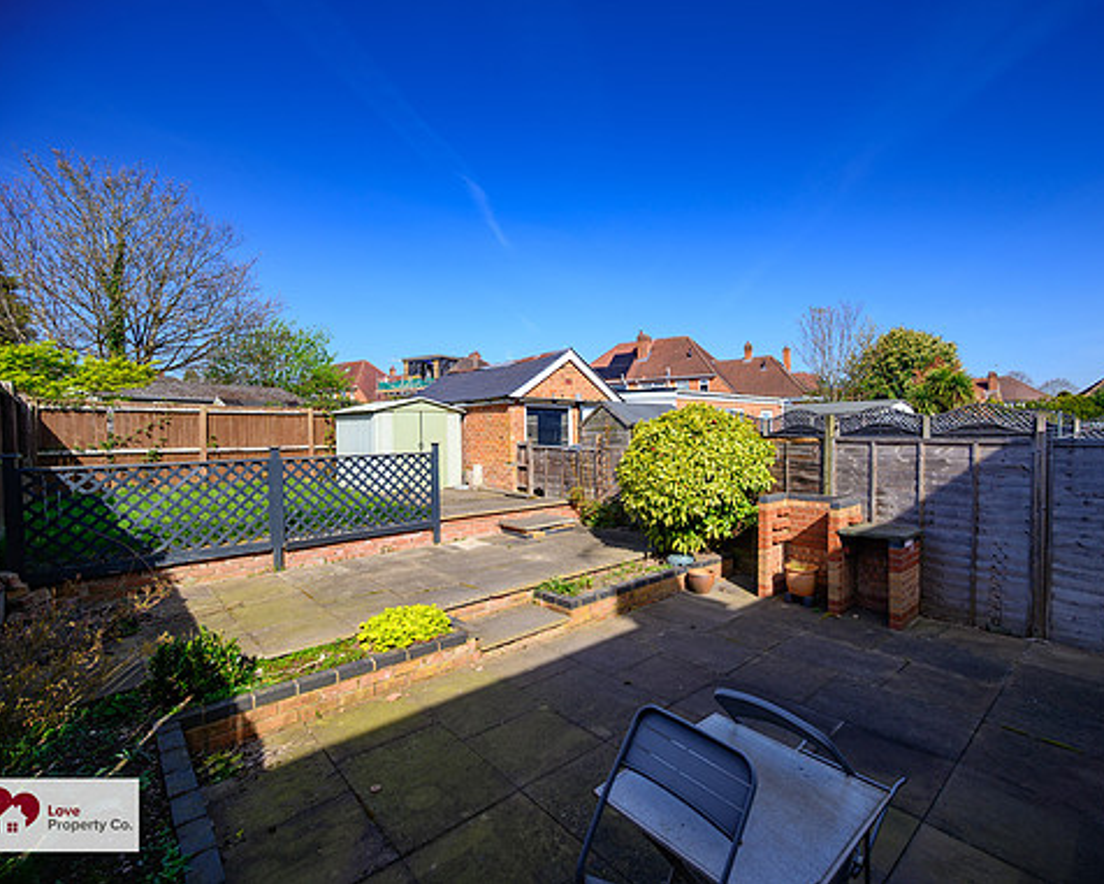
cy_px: 437
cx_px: 619
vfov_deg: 80.4
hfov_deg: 92.7
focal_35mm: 16
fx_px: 523
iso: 100
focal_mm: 14
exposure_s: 1/640
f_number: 5
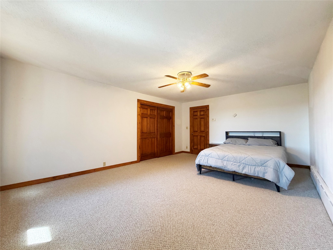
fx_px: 135
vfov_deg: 85.7
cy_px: 125
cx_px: 166
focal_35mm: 14
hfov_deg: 102.1
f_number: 2.2
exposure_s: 1/120
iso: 250
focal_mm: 2.22
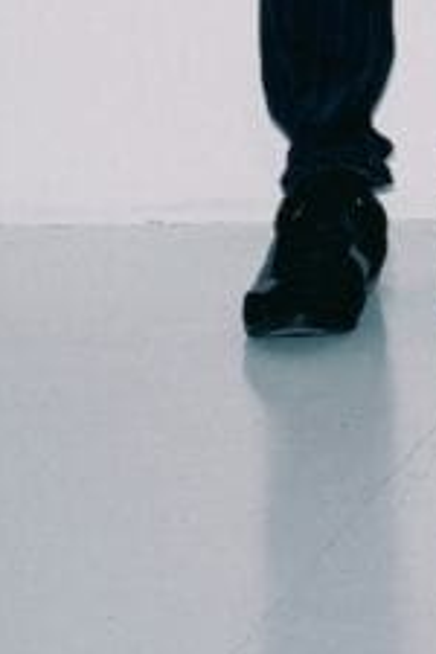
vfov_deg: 9.3
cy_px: -686
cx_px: 1318
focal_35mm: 207
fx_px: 3760
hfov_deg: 6.1
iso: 200
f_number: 5.6
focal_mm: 45
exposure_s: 1/90
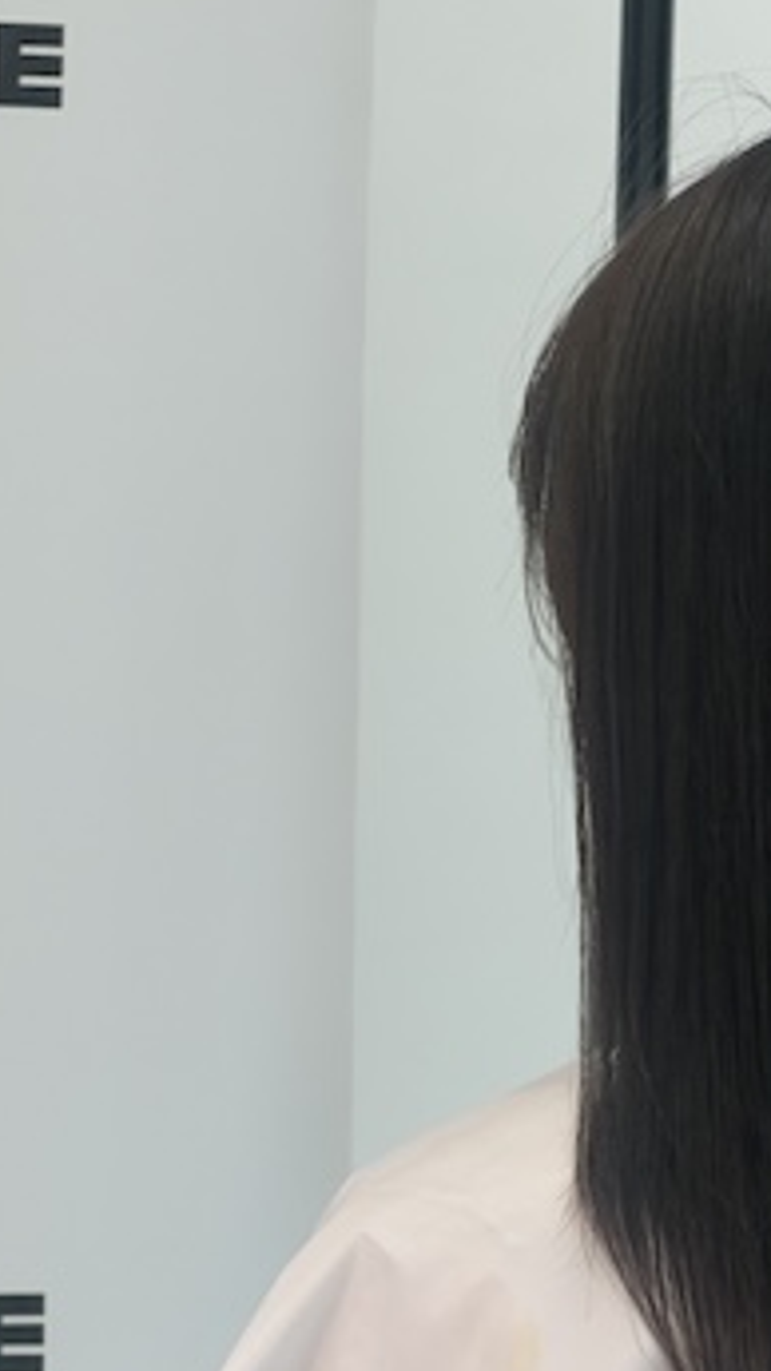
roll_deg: +0.0
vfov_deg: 5.3
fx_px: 14687
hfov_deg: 3.0
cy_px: 914
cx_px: 894
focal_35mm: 404
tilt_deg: -0.4
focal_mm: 16.89
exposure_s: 1/100
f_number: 2.8
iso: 125
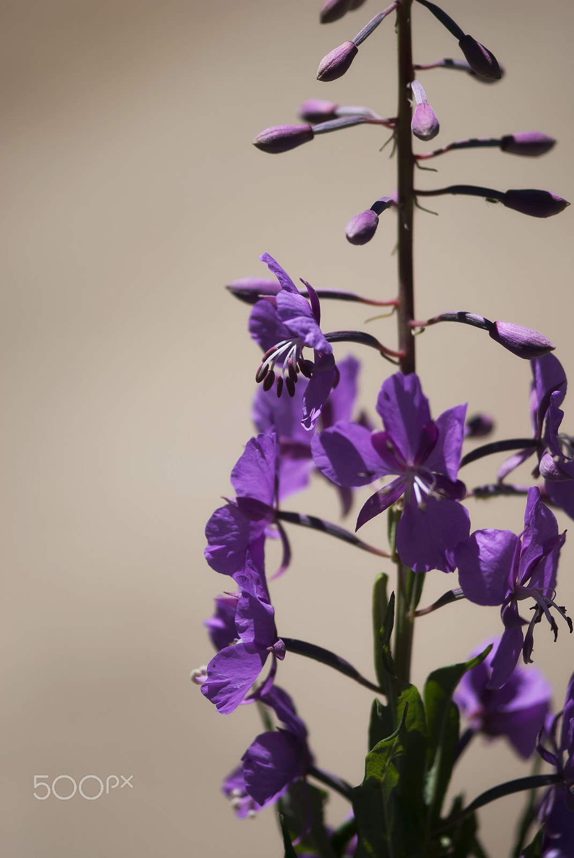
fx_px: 3756
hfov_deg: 8.7
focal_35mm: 158
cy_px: 429
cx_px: 287
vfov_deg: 13.0
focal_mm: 105
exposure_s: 1/2000
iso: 100
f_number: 3.2
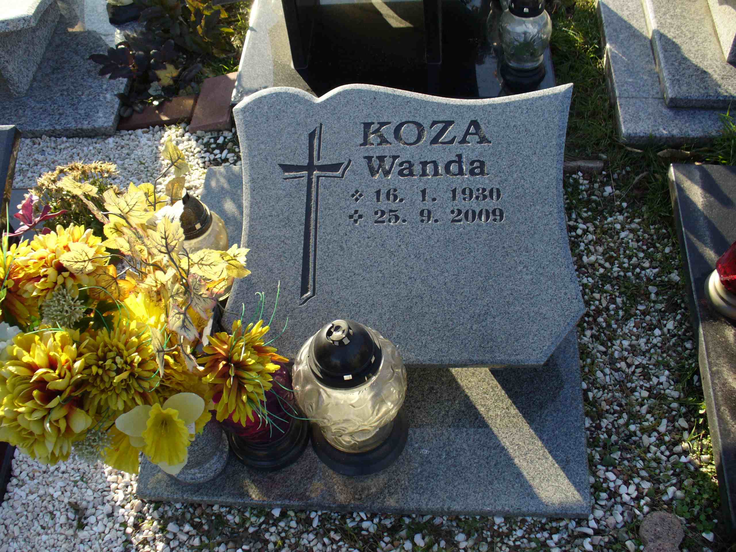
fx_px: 787
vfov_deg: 38.7
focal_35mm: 37
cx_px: 368
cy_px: 276
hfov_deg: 50.1
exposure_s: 1/320
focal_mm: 6.1
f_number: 2.8
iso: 80
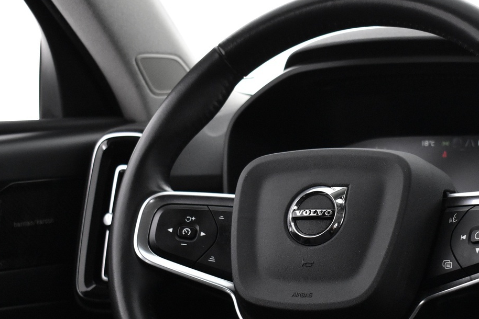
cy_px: 231
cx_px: 335
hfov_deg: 23.7
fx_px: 1131
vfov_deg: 16.0
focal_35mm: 85
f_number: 4.5
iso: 3200
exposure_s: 1/40
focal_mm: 32
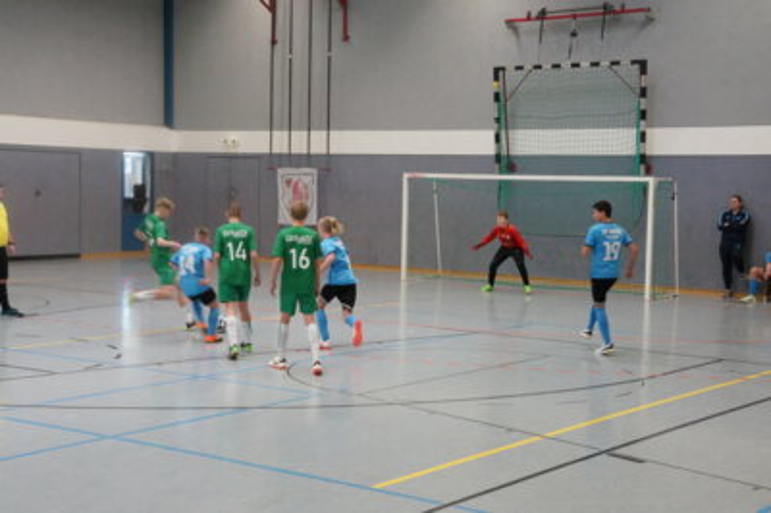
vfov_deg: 23.1
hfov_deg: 34.2
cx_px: 386
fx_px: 1252
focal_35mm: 58
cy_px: 256
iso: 3200
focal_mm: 39
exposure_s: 1/60
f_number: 13
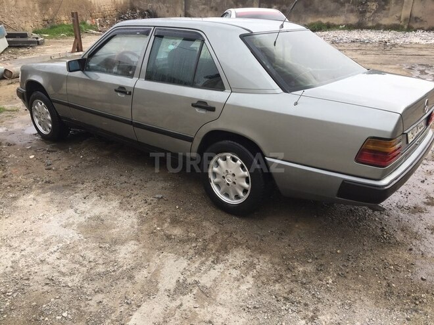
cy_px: 162
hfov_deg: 61.7
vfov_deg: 48.2
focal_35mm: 29
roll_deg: +0.4
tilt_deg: -23.5
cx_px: 217
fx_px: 364
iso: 32
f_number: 2.2
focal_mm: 4.15
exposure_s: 1/638
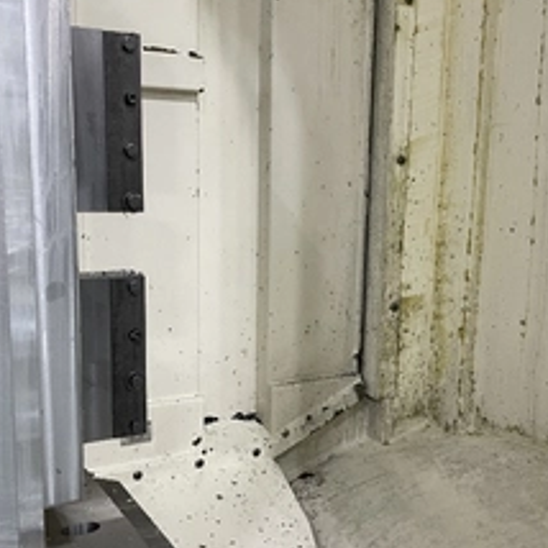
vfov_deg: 39.1
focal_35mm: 43
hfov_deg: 39.1
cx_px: 297
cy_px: 305
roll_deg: -1.4
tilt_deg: -10.7
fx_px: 770
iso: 100
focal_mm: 4.2
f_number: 1.6
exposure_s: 1/60
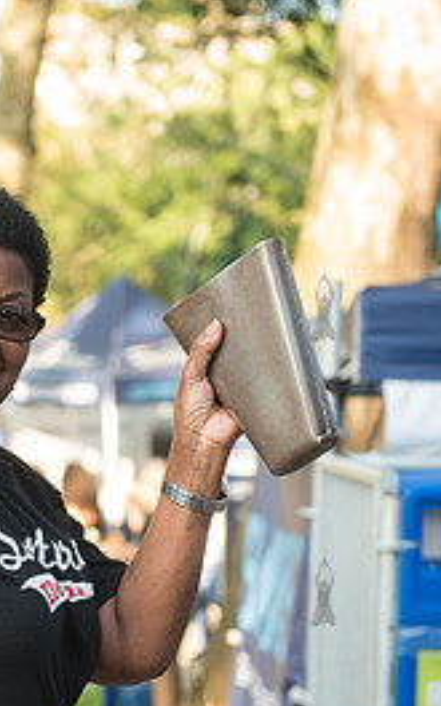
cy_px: 591
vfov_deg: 14.5
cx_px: -75
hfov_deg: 9.1
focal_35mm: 143
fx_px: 2750
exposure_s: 1/125
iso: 200
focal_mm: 55
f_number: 3.5
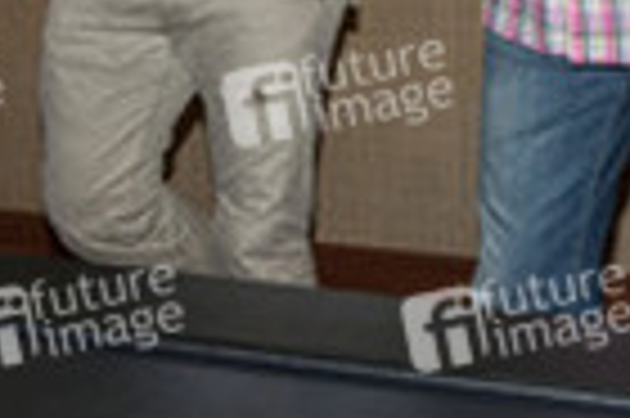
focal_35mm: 116
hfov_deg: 16.6
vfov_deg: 11.2
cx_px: 846
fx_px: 2028
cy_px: -243
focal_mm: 24
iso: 400
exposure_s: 1/80
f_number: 5.6
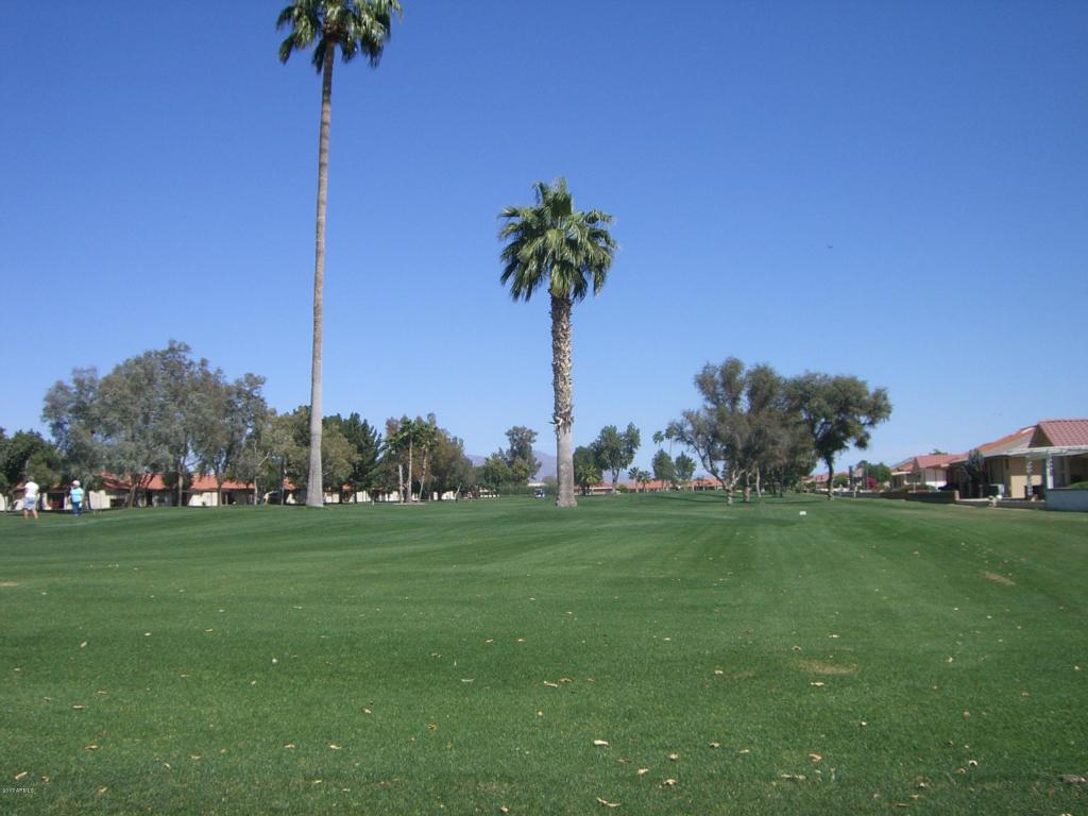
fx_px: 1194
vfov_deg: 37.7
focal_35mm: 38
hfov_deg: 49.0
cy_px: 408
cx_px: 544
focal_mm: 6.2
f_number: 4.3
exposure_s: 1/800
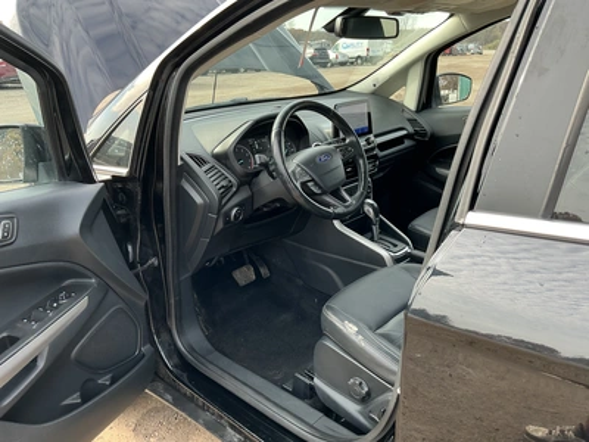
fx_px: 476
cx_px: 294
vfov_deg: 49.7
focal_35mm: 28
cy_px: 221
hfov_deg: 63.4
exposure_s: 1/122
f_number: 1.8
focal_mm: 3
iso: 16
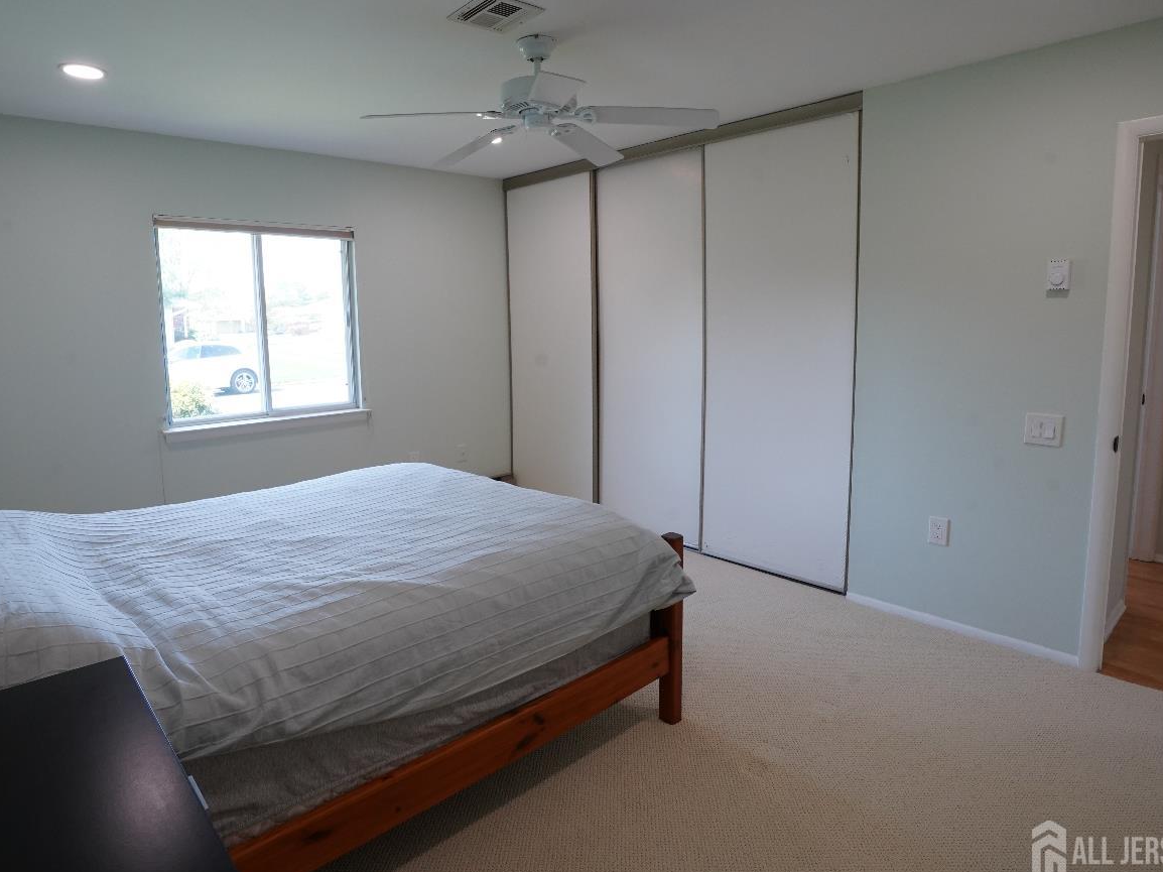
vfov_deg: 65.8
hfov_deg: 81.5
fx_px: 672
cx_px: 525
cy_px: 390
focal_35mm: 20
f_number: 10
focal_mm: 16
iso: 2000
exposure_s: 1/100
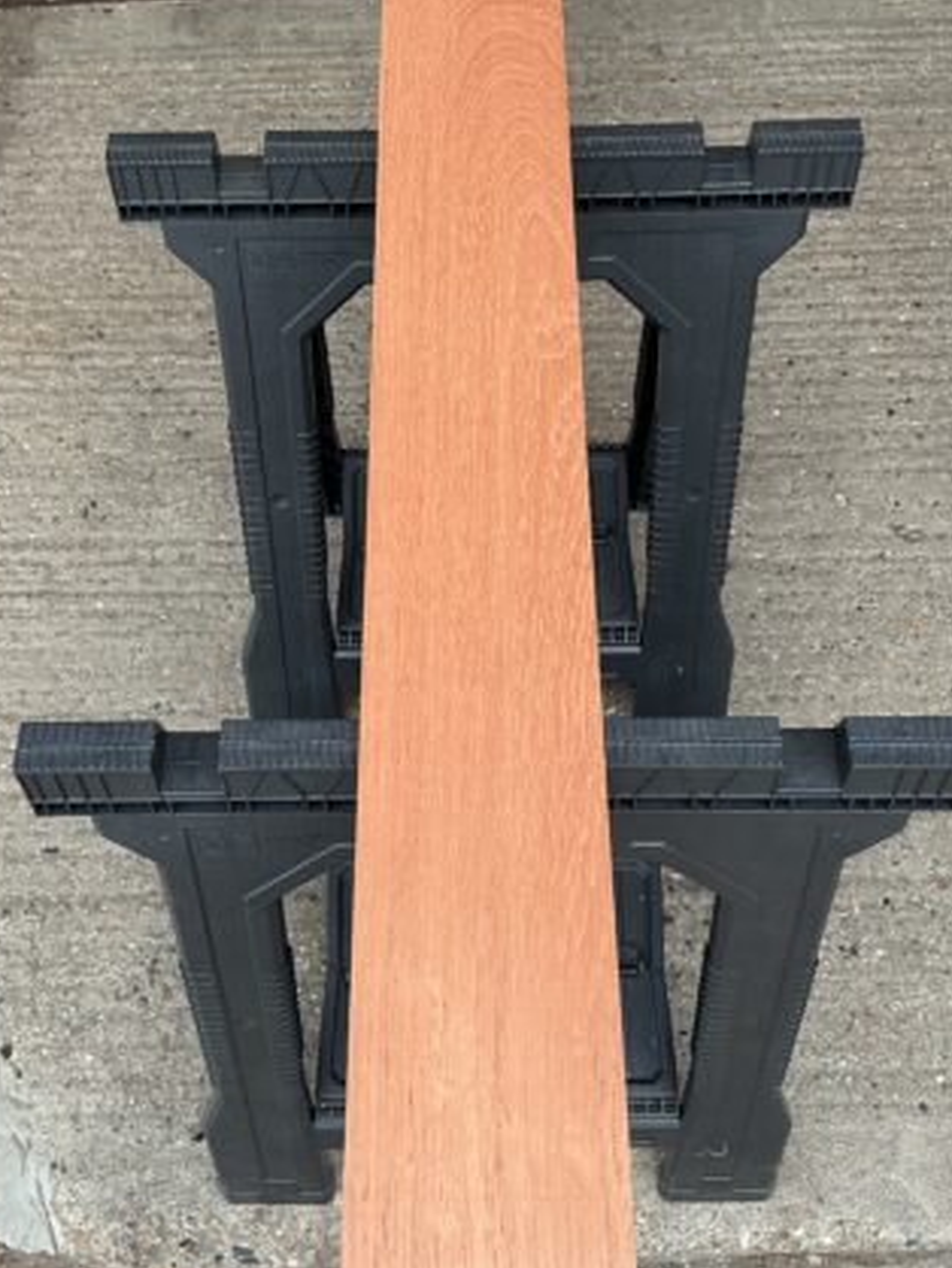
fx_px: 1355
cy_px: 602
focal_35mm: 37
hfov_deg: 38.7
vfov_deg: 50.1
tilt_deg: -62.5
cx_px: 467
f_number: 1.8
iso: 16
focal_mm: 3
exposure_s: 1/127
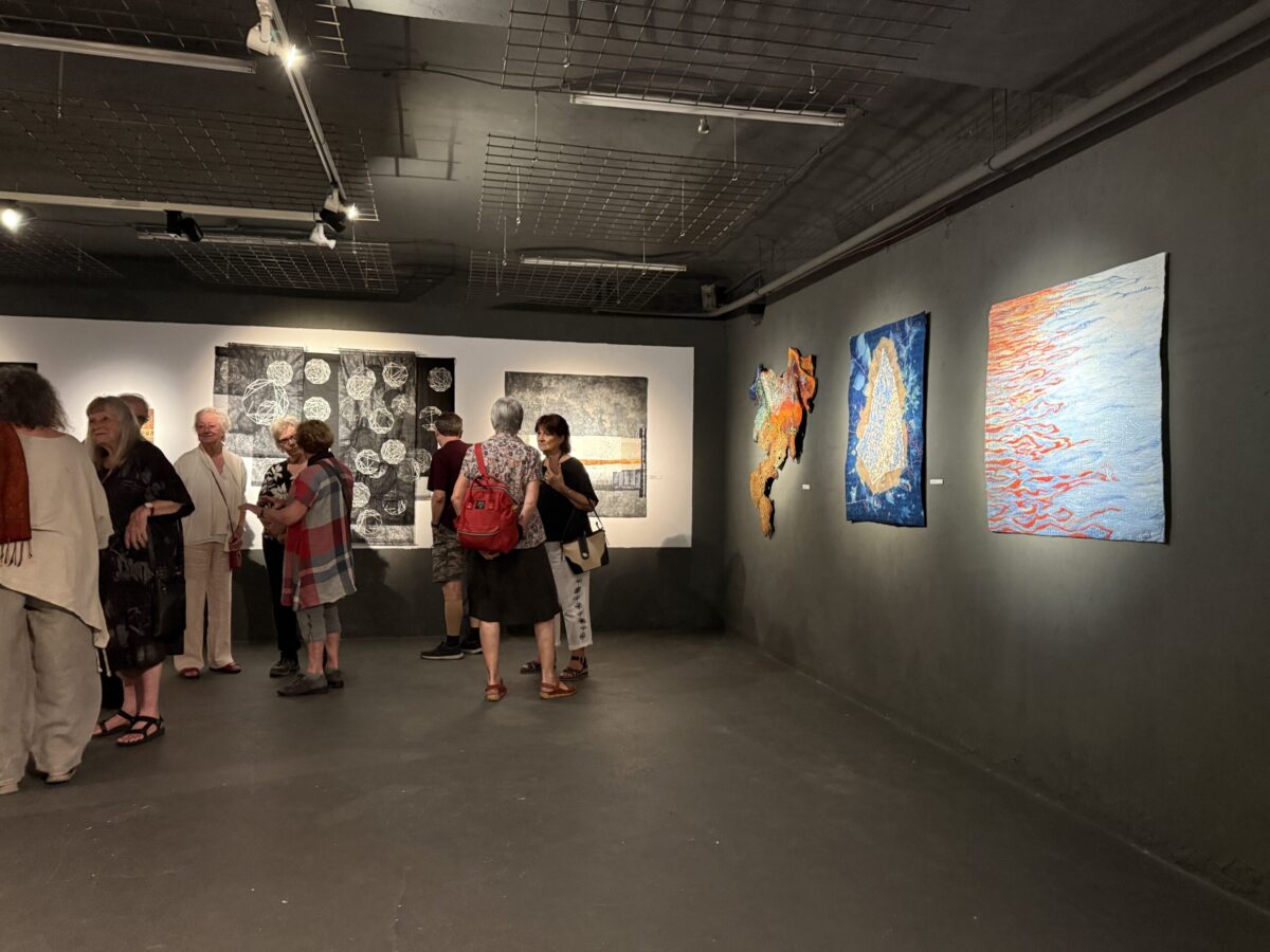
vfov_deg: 56.8
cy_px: 476
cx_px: 635
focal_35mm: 24
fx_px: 881
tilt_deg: +0.5
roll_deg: -0.9
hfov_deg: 71.6
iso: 640
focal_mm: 6.76
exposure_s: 1/50
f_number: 1.78
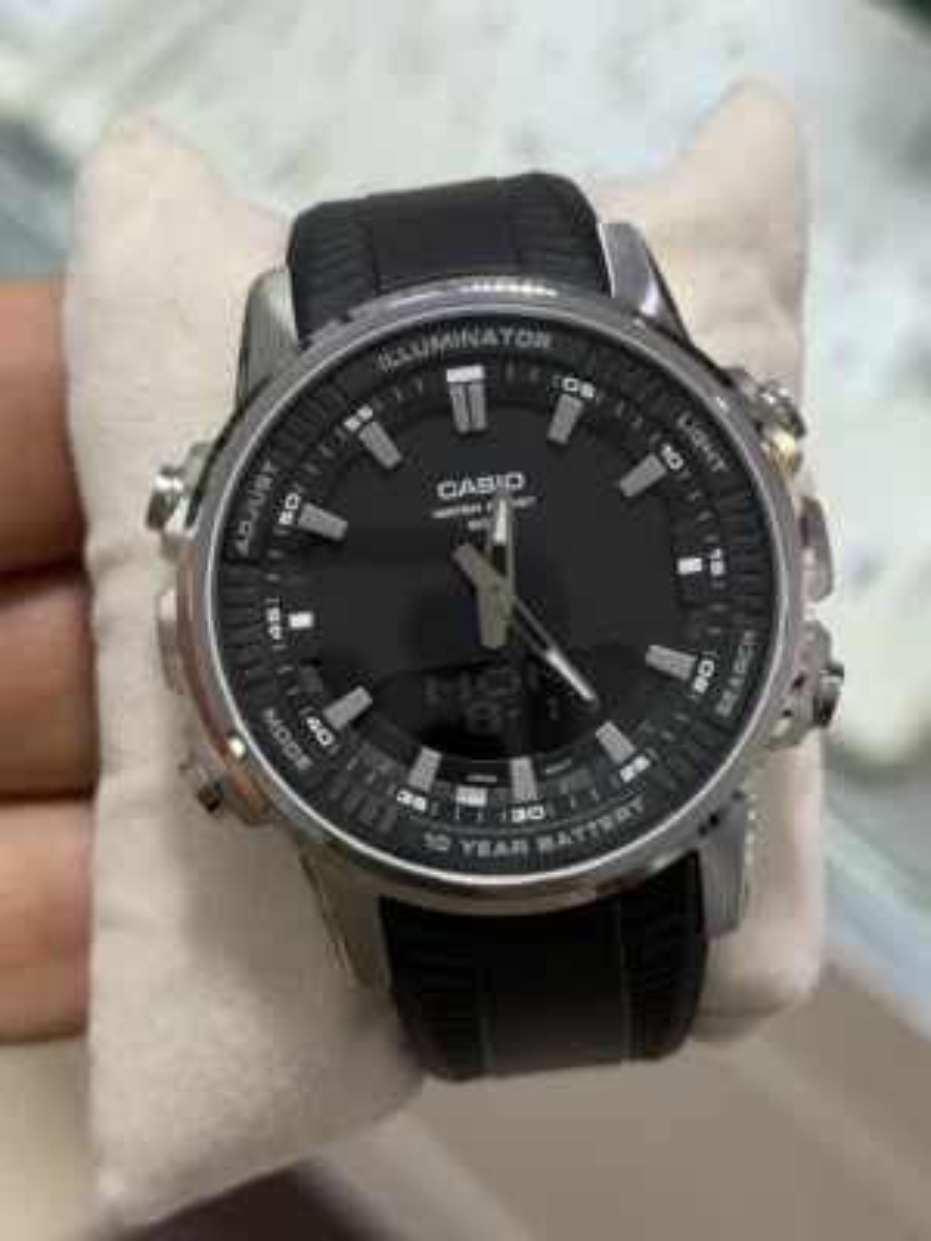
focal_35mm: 48
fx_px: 1721
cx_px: 466
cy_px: 620
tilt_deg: -59.5
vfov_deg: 39.7
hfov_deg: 30.3
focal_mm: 6.76
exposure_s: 1/538
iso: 64
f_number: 1.78
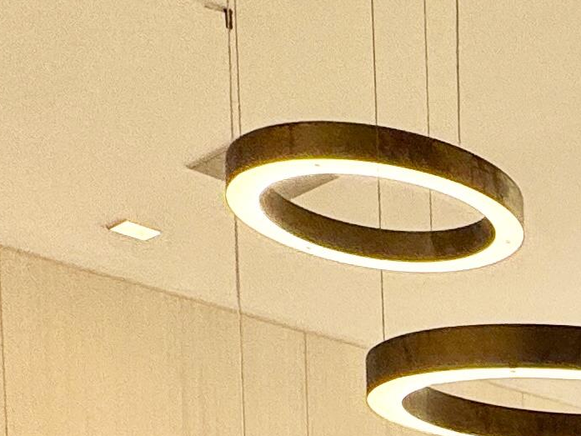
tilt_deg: -3.4
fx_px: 1360
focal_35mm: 81
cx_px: 896
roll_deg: +0.7
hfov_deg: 20.3
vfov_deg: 15.2
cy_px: 840
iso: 64
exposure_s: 1/100
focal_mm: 2.22
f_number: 2.2
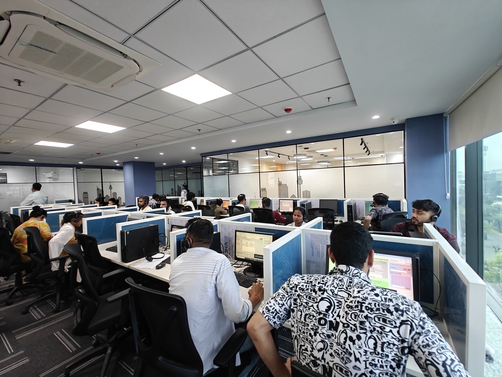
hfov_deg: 102.1
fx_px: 203
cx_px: 251
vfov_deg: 85.7
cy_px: 188
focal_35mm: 14
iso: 160
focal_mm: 2.62
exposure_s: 1/50
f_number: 2.2
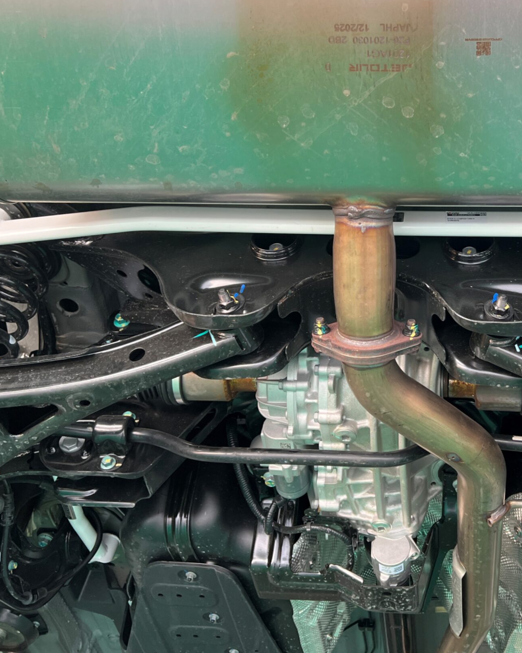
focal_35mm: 40
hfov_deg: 36.2
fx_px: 773
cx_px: 409
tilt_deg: +53.2
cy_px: 271
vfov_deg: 45.6
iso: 100
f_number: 1.5
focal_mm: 5.7
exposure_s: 1/121
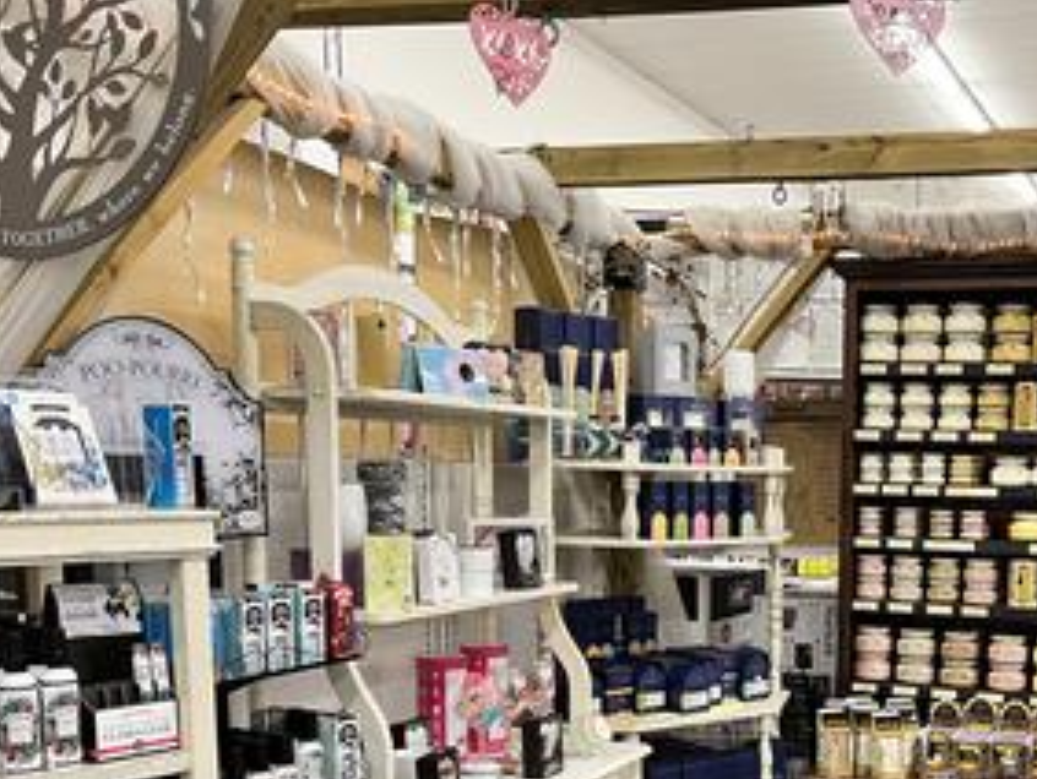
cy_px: 639
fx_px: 1289
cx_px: 848
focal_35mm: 43
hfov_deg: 41.7
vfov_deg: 32.6
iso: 80
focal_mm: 5.7
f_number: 1.5
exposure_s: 1/60
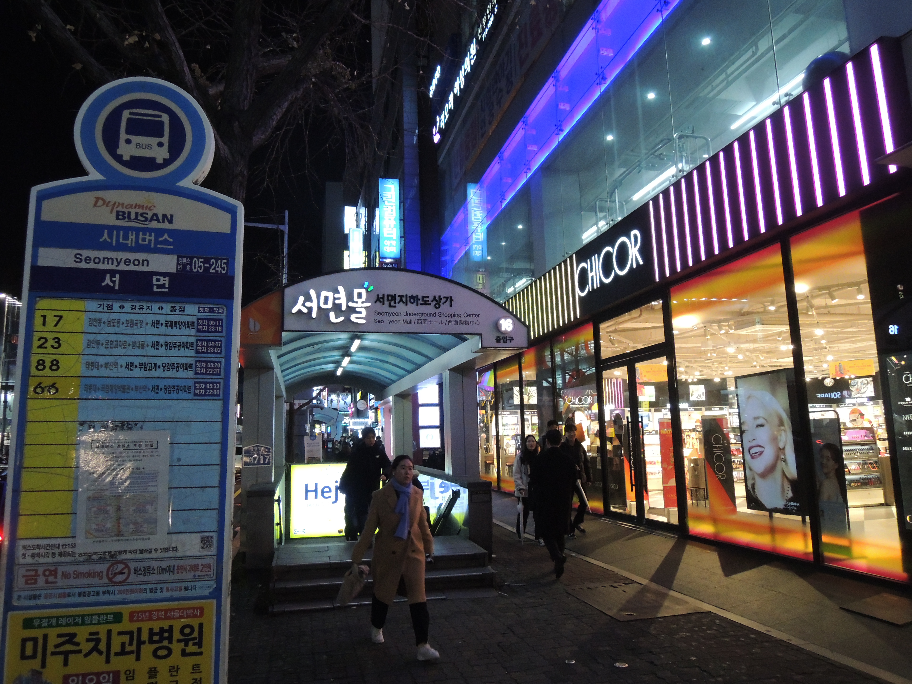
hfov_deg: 71.6
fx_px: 632
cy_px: 342
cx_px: 456
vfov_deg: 56.8
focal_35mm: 24
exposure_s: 1/100
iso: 800
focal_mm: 4.3
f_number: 2.8
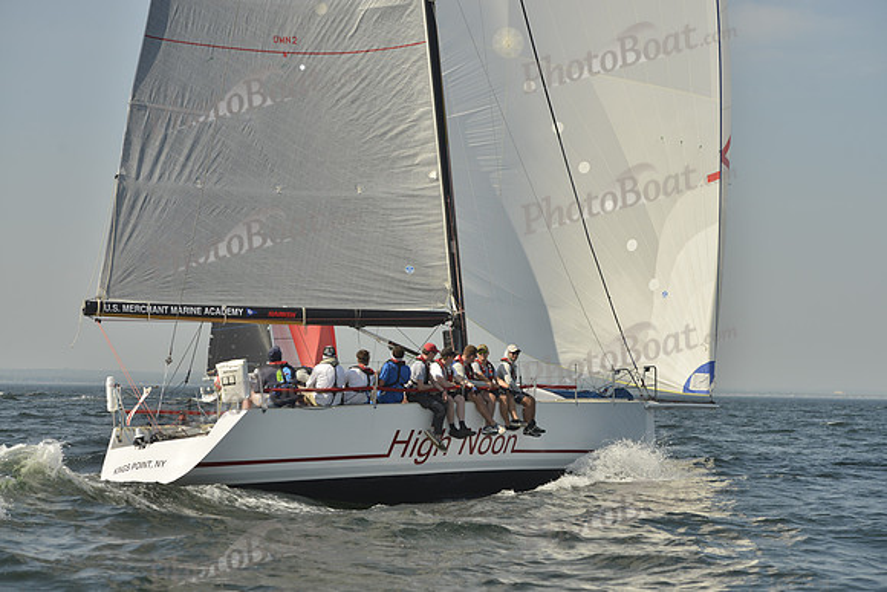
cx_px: 444
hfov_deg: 21.5
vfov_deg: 14.4
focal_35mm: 95
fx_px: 2341
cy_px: 296
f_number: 7.1
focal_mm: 95
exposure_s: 1/1600
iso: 200
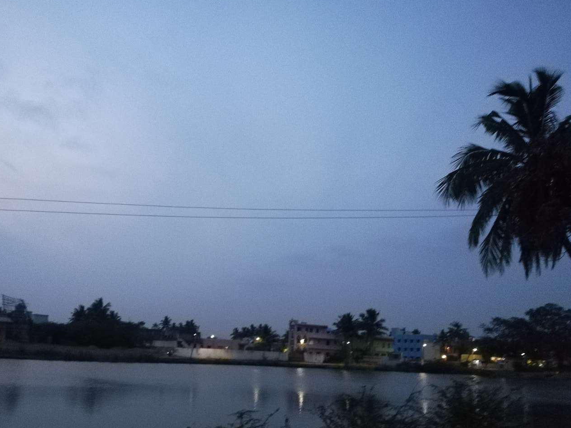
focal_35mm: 33
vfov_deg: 42.6
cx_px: 228
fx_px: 544
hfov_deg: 55.0
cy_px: 266
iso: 1250
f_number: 2.2
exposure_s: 1/15
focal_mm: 3.83
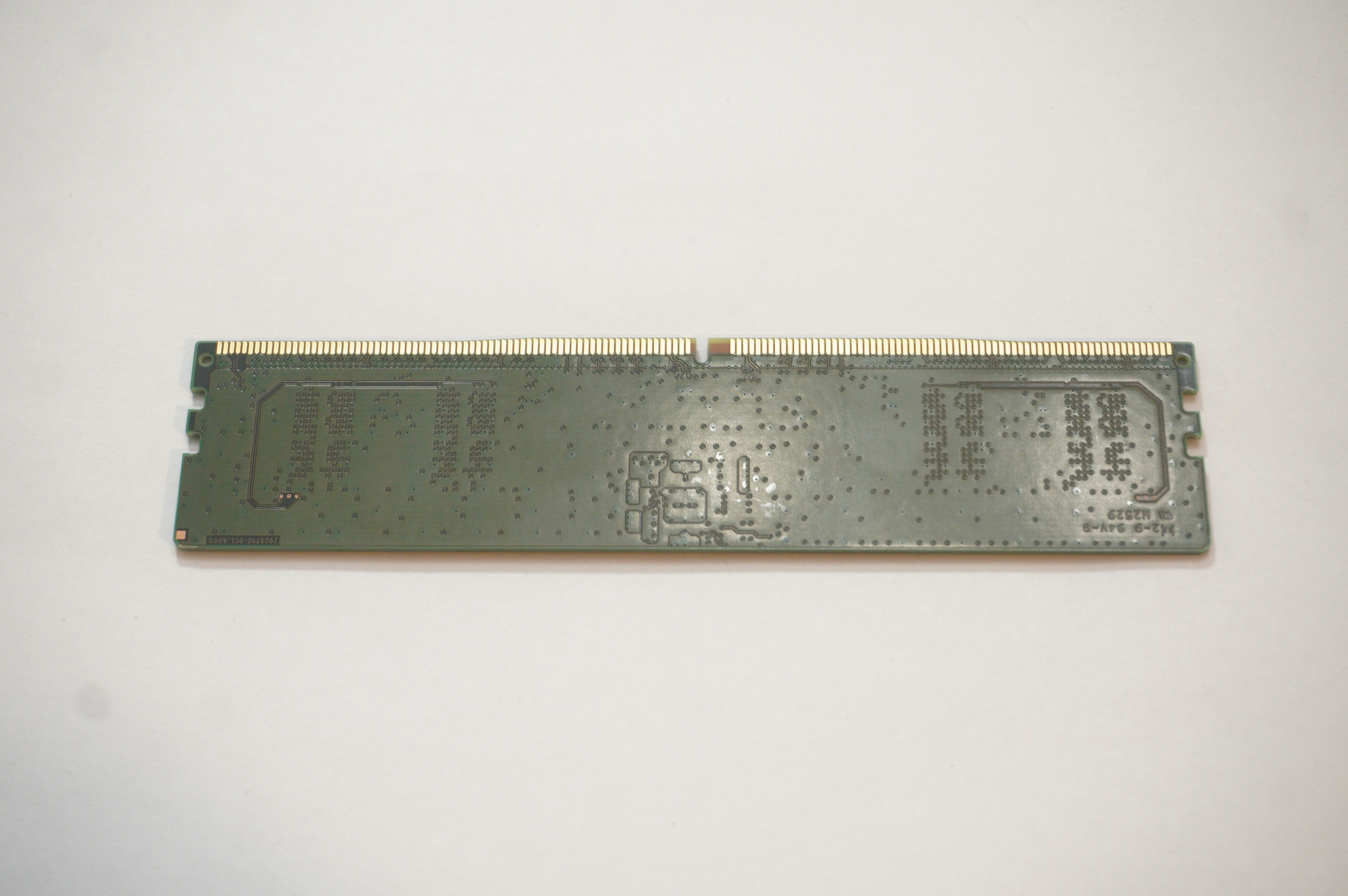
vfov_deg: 22.0
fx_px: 2301
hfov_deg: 32.7
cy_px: 448
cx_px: 674
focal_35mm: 62
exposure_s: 1/30
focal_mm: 41
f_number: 5.6
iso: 1600
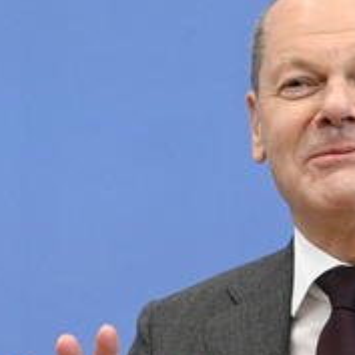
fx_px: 2054
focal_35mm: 177
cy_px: 235
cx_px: 344
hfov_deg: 9.8
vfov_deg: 9.9
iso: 5000
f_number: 6.3
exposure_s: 1/640
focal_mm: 82
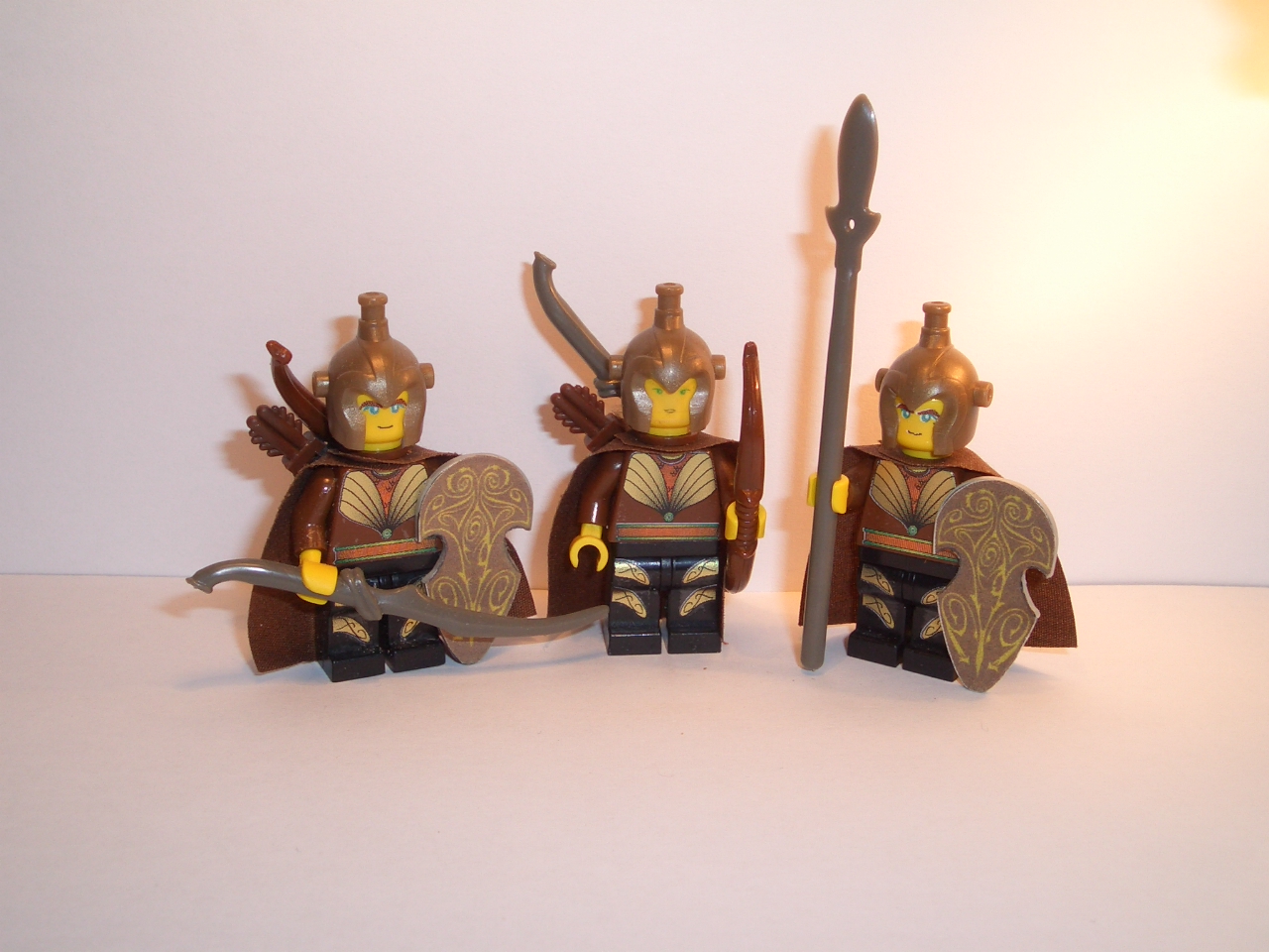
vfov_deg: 33.6
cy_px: 476
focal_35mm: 43
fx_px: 1576
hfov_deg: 43.9
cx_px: 634
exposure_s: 1/200
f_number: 4.3
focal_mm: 5.7
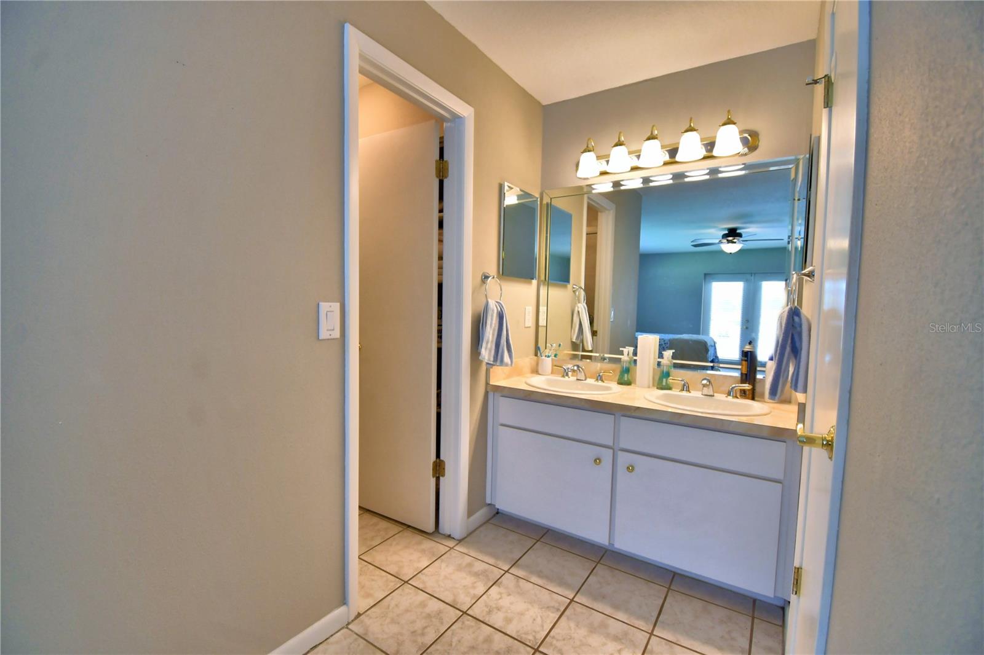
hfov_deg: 100.4
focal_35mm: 15
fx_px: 410
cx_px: 492
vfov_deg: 77.3
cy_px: 328
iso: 400
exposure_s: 1/50
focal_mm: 10
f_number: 4.5
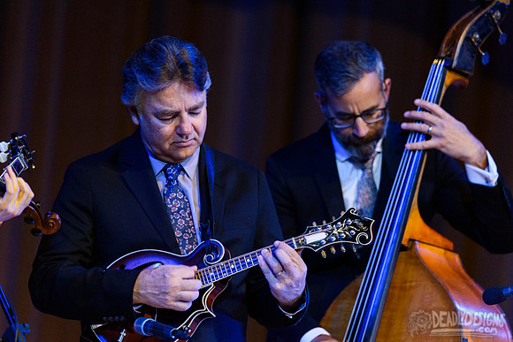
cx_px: 256
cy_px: 171
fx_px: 6556
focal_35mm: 460
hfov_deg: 4.5
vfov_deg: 3.0
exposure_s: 1/250
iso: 2500
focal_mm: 460
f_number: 6
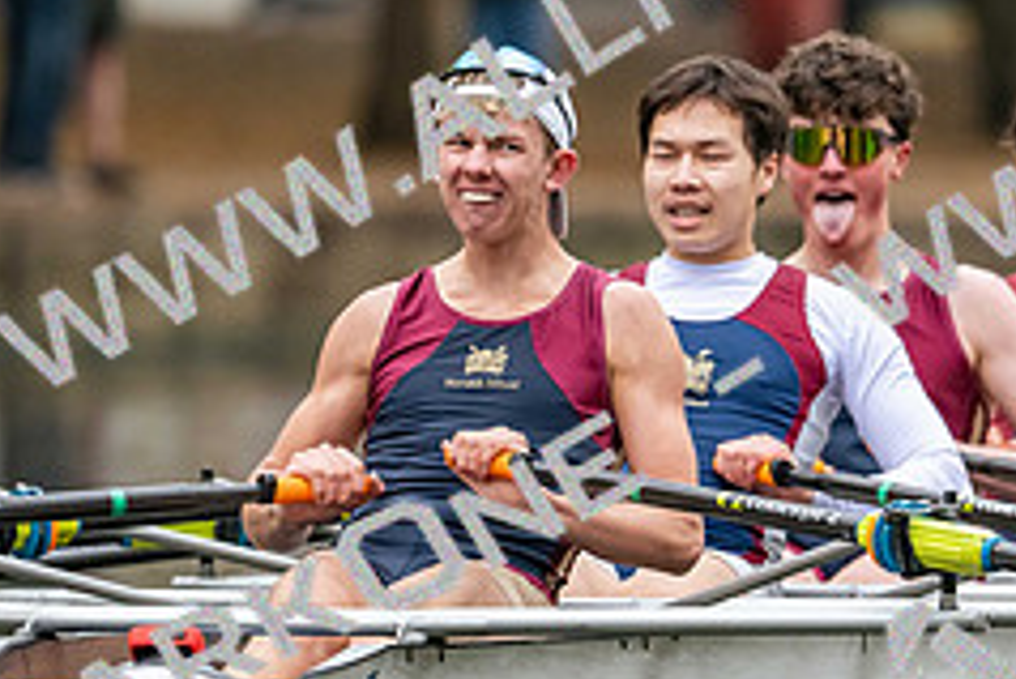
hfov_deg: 2.1
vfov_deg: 1.4
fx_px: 27561
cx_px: 521
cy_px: 399
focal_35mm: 976
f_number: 4.5
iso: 2200
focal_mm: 400
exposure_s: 1/2500
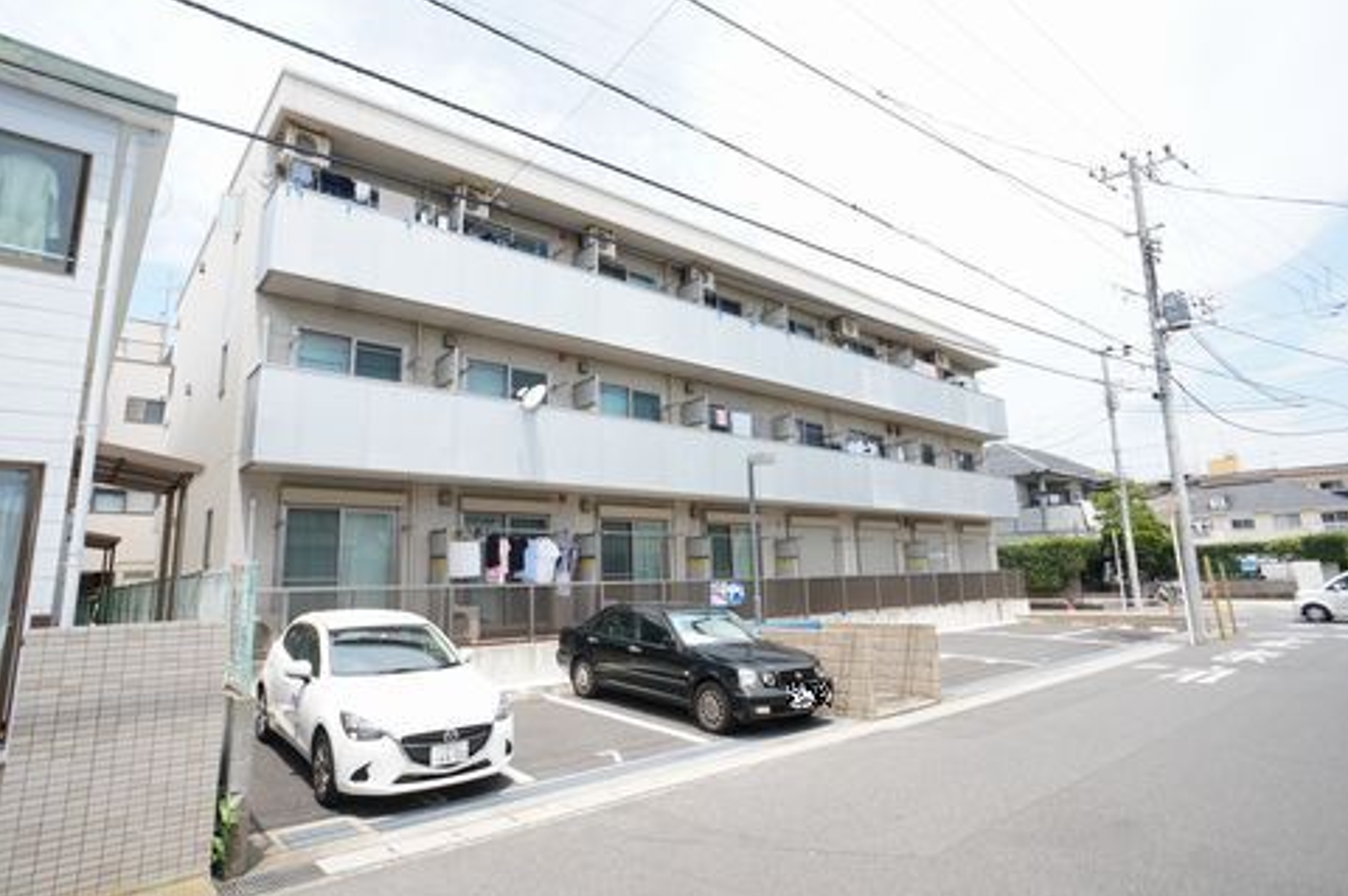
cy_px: 441
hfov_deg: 71.5
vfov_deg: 51.2
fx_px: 935
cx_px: 654
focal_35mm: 25
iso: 100
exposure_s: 1/100
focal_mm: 16
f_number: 8
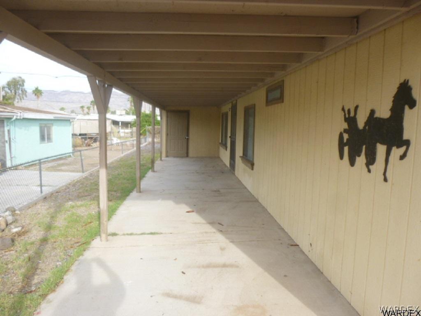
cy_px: 158
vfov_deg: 54.9
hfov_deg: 69.4
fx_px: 304
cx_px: 210
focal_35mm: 25
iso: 100
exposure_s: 1/250
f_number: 3.1
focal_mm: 4.5
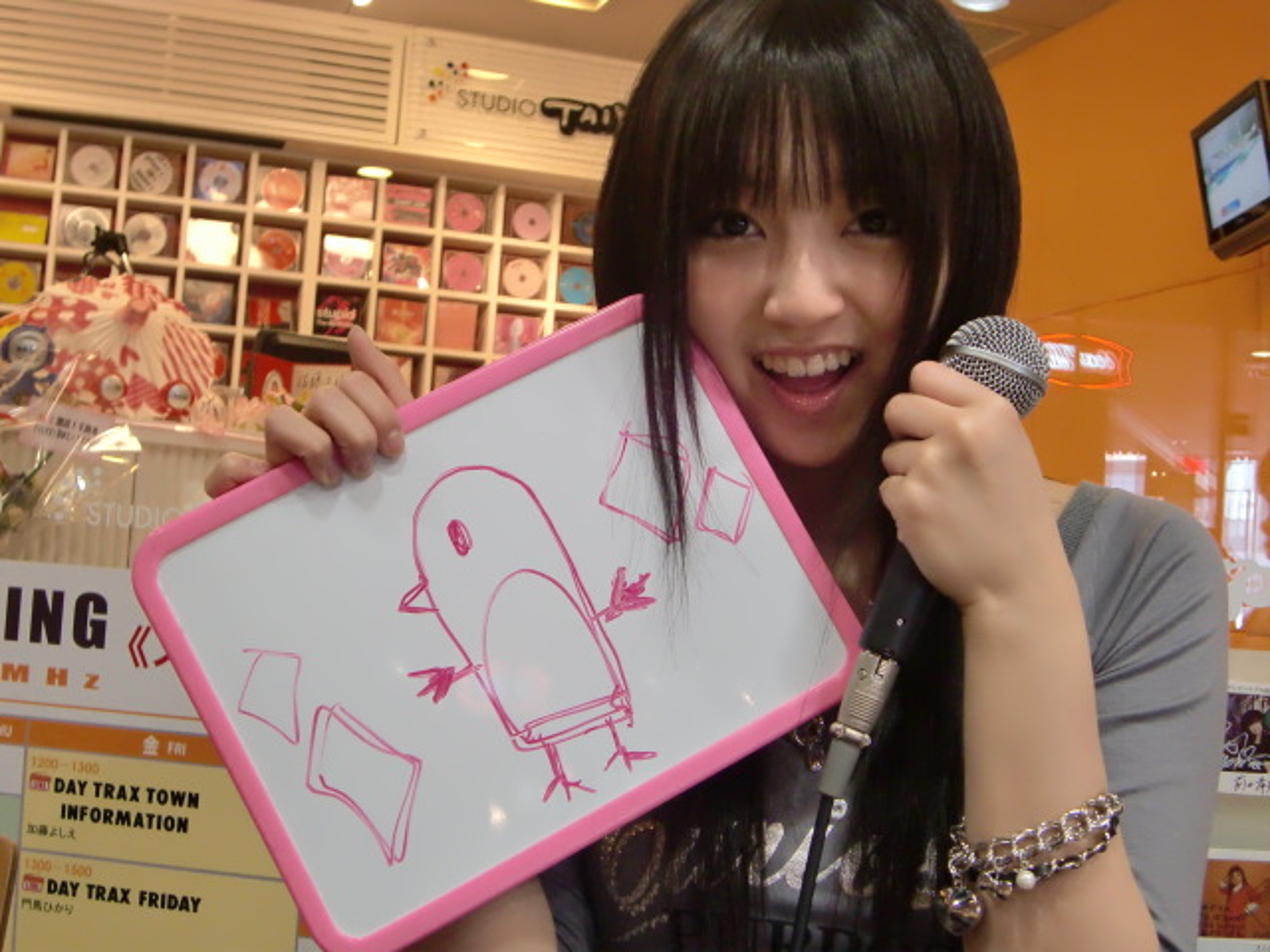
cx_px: 635
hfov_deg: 41.2
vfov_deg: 31.5
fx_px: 1688
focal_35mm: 46
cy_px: 476
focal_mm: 8.2
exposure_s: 1/60
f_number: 3.3
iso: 320
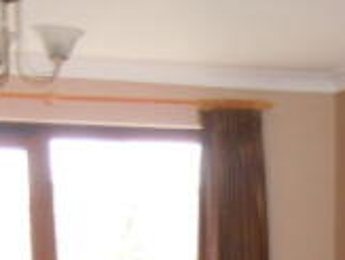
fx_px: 1069
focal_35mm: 107
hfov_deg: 18.1
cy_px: 443
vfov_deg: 12.8
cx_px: 297
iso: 400
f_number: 3.5
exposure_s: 1/30
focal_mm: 5.4
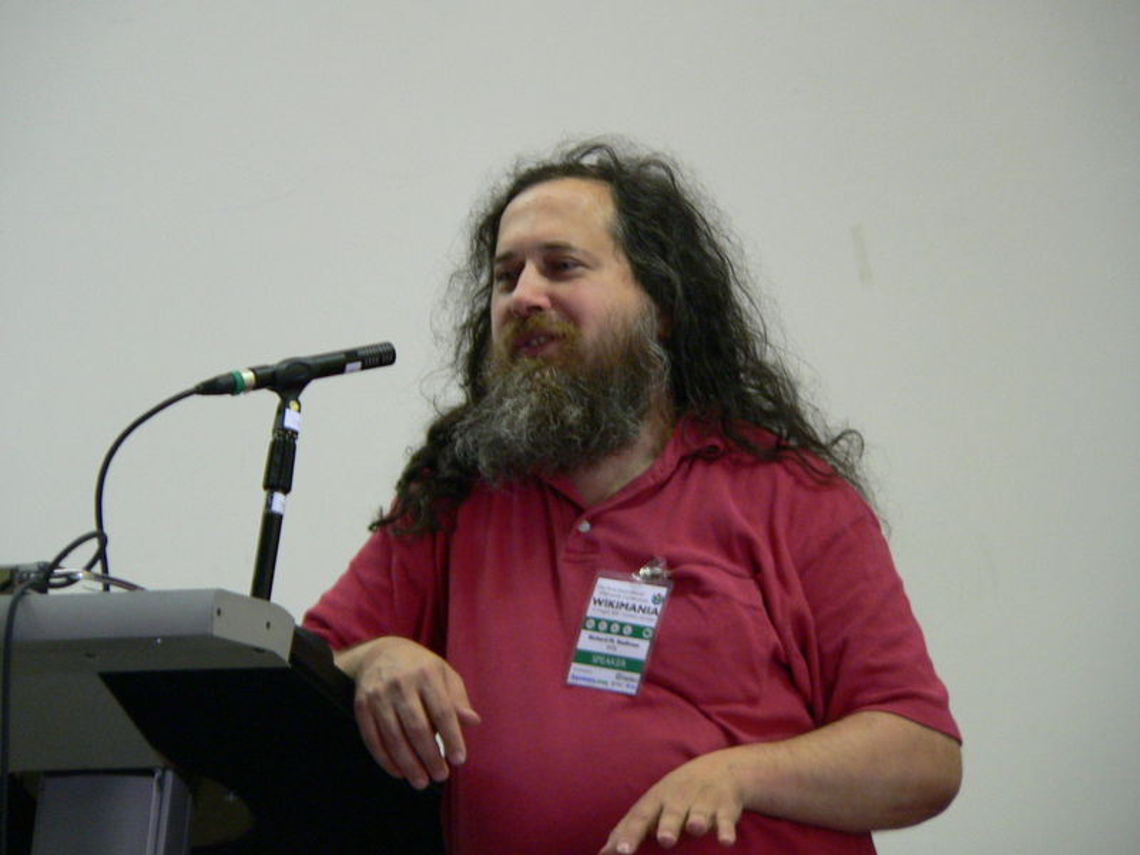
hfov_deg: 6.8
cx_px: 570
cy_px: 428
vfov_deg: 5.1
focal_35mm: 293
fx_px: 9649
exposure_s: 1/10
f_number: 2.8
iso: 200
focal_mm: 48.8
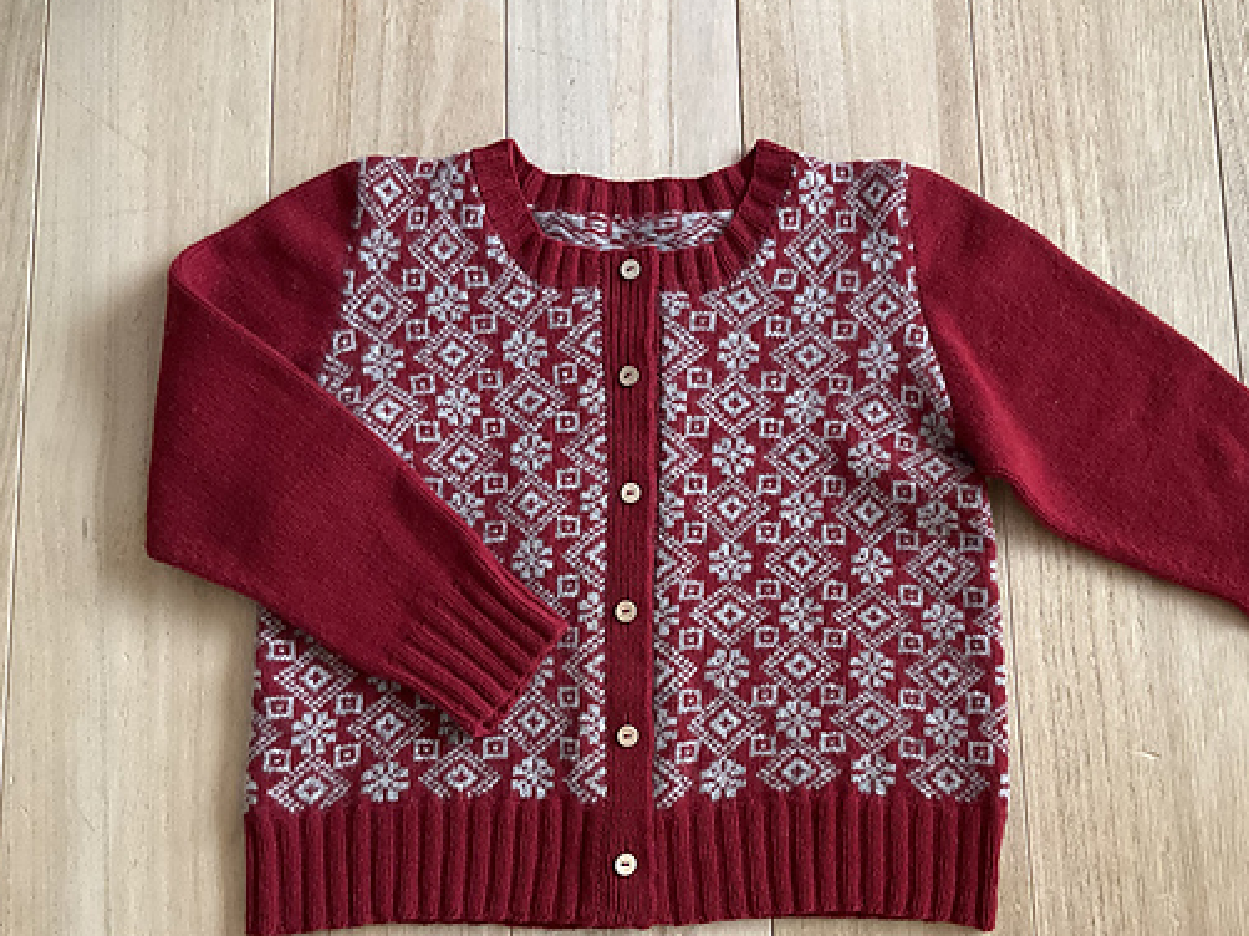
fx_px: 1334
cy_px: 540
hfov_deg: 49.7
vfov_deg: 38.5
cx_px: 781
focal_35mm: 37
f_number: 1.8
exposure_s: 1/60
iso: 200
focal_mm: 3
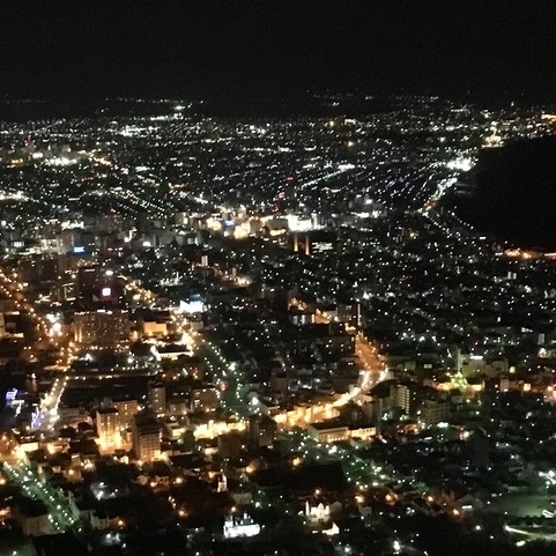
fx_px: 1163
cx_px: 216
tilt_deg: -11.1
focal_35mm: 64
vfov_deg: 26.8
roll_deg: +1.4
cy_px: 344
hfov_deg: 26.8
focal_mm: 4.15
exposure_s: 1/15
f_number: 2.2
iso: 1250
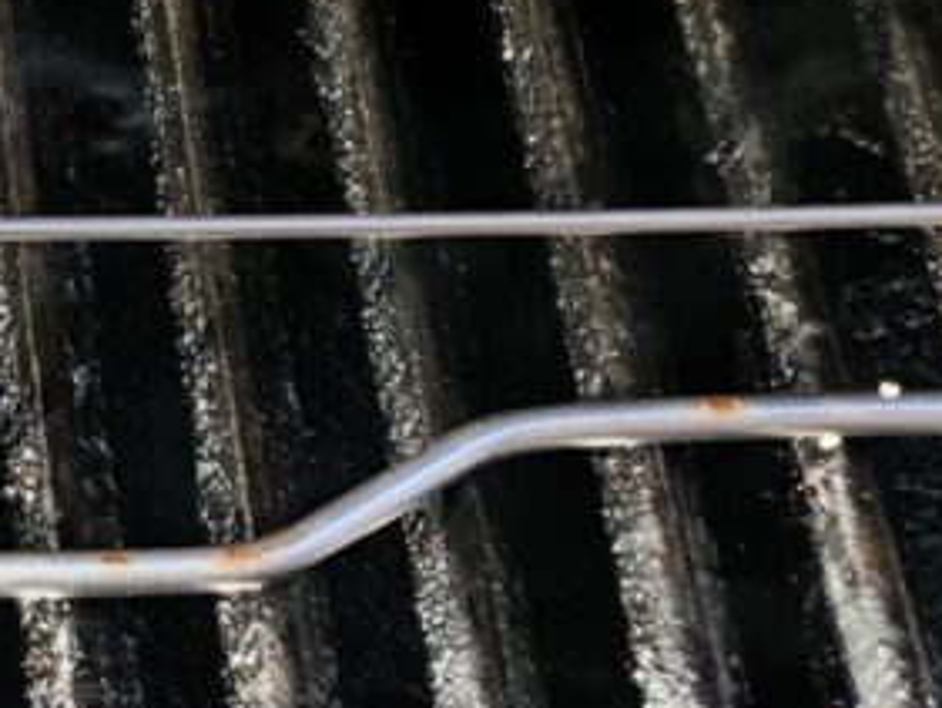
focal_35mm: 153
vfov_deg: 9.4
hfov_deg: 12.5
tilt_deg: -46.5
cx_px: -248
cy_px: -396
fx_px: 4165
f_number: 1.8
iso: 40
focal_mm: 3.99
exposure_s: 1/120
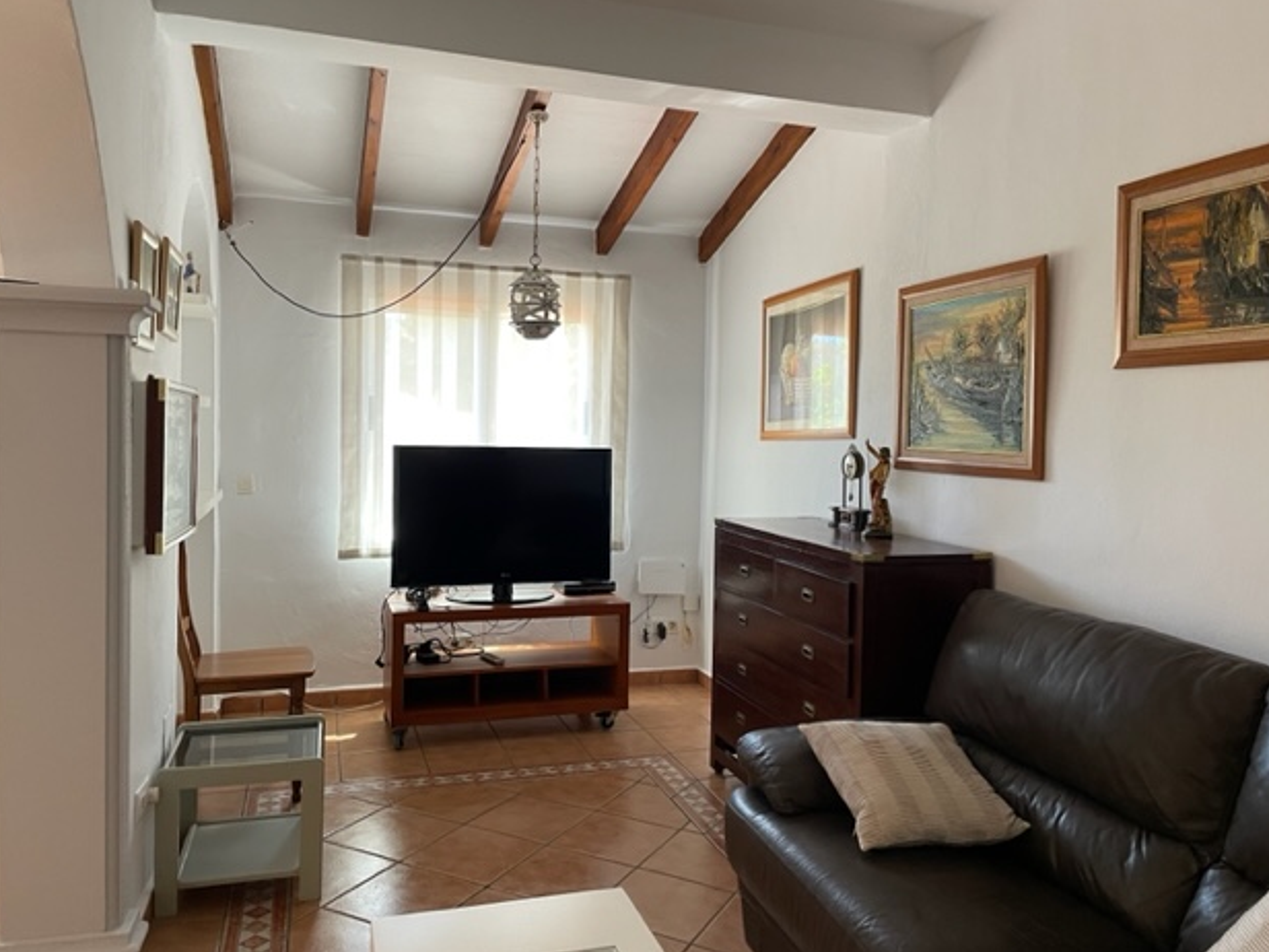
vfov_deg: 51.4
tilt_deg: -1.7
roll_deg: -1.3
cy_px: 468
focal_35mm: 27
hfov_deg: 65.3
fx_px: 990
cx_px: 632
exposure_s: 1/77
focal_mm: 4.2
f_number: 1.6
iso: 125
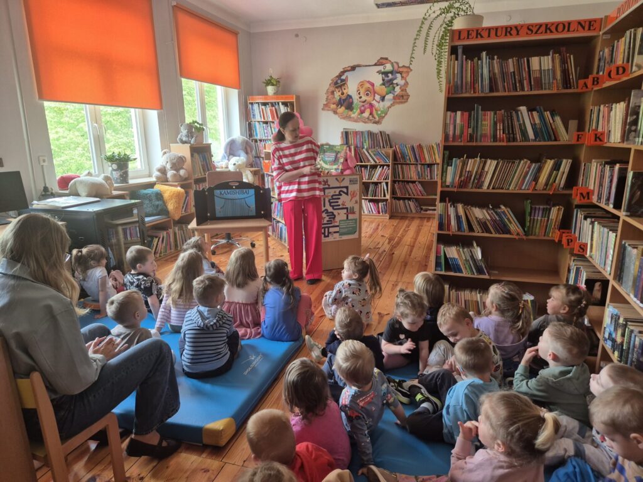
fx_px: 427
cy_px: 241
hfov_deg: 73.9
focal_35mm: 23
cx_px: 322
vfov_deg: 58.9
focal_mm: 5.4
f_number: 1.8
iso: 160
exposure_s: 1/100
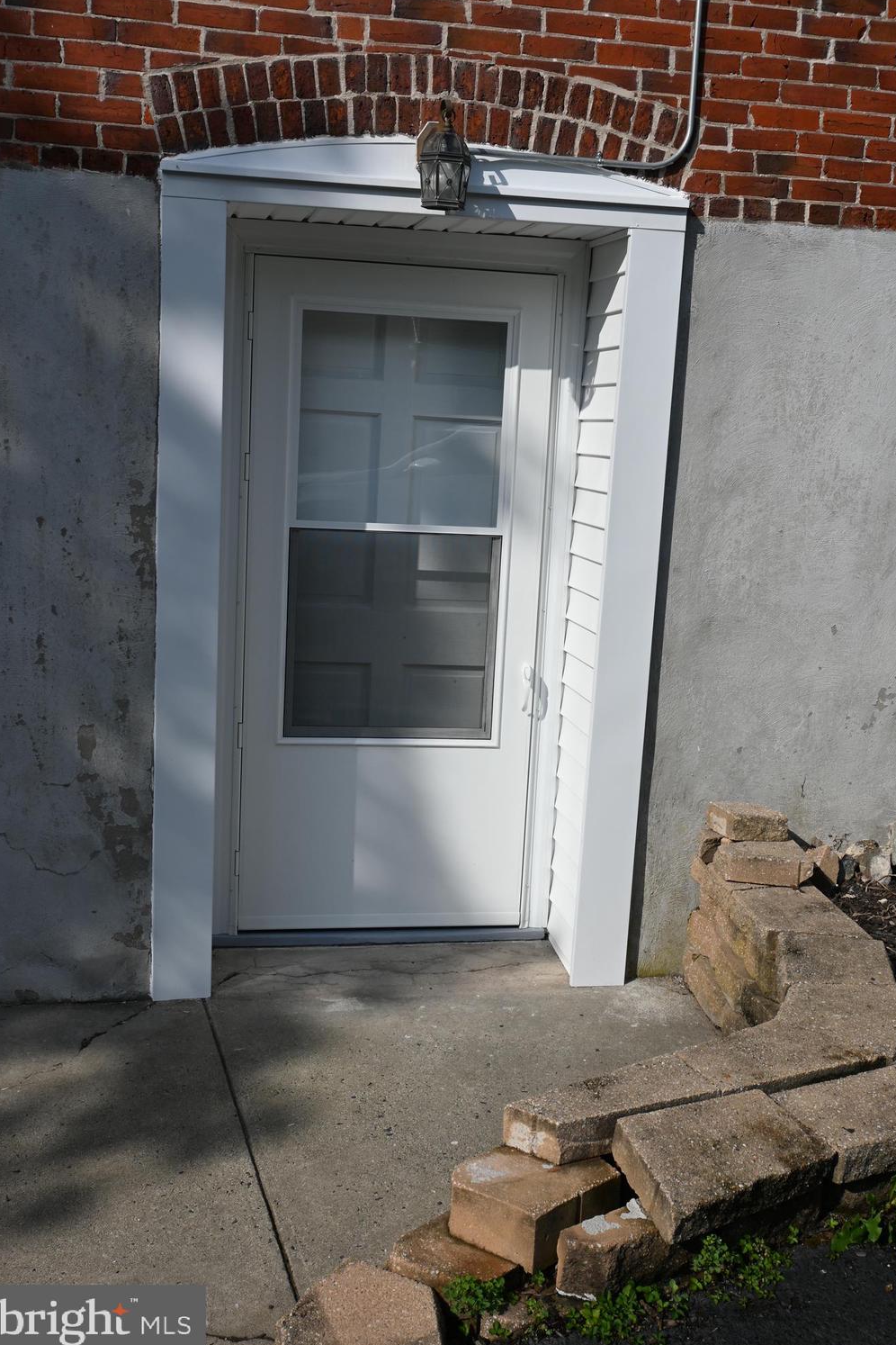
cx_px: 442
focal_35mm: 37
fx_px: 1381
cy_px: 667
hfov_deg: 35.9
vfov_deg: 51.9
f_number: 7.1
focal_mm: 24
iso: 100
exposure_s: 1/400
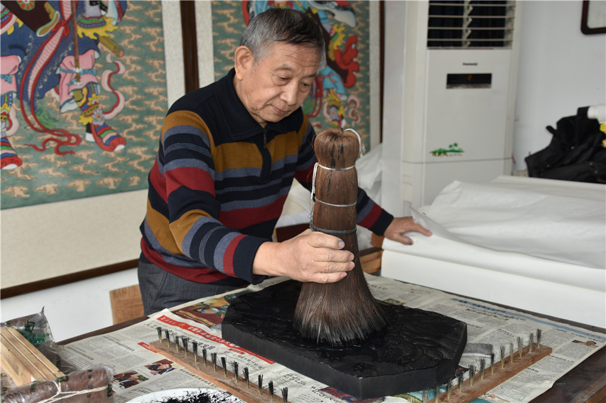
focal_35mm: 39
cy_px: 202
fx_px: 656
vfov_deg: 34.2
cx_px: 303
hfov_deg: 49.6
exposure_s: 1/125
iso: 200
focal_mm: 26
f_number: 3.8
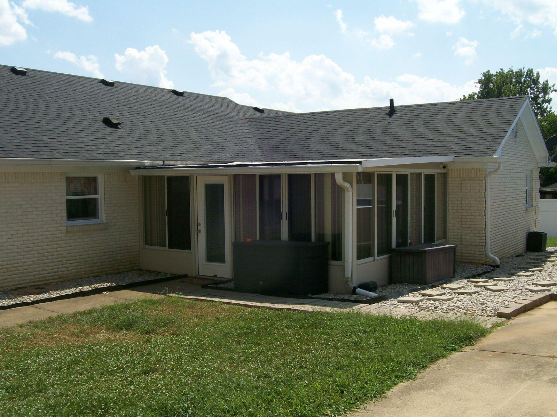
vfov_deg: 39.7
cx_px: 278
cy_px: 208
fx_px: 579
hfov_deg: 51.4
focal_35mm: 36
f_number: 4.8
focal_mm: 6
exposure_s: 1/684
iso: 80
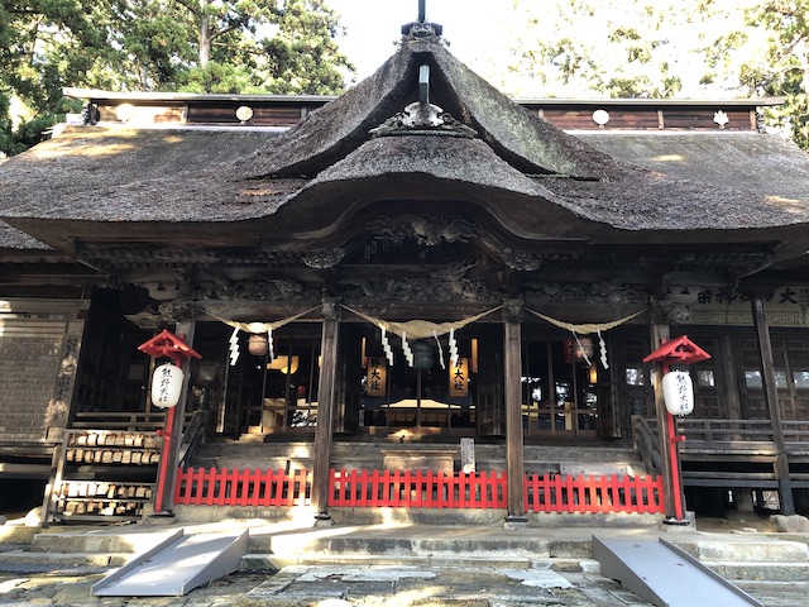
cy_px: 304
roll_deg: -1.2
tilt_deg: +16.2
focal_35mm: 28
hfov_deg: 63.4
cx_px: 404
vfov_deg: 49.7
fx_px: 654
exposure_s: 1/24
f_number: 1.8
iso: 32
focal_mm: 4
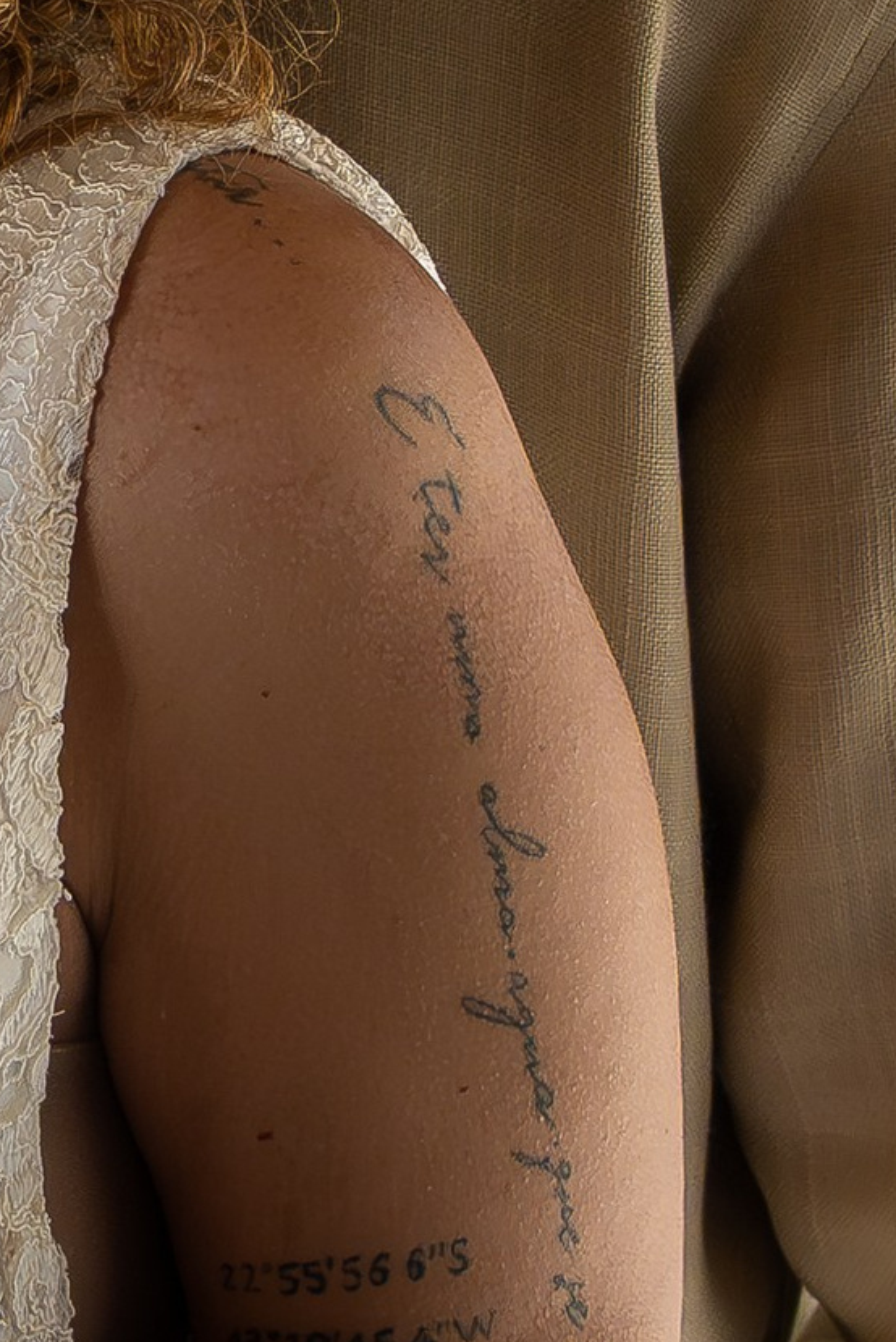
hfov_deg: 12.0
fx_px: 4140
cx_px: -301
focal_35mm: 111
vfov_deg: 17.9
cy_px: -74
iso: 640
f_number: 3.5
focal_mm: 16
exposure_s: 1/2000
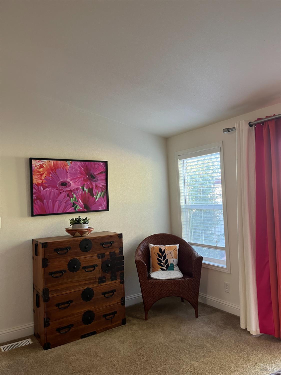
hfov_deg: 53.1
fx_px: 281
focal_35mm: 26
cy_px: 188
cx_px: 140
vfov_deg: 67.3
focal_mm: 5.1
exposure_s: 1/60
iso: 160
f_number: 1.6
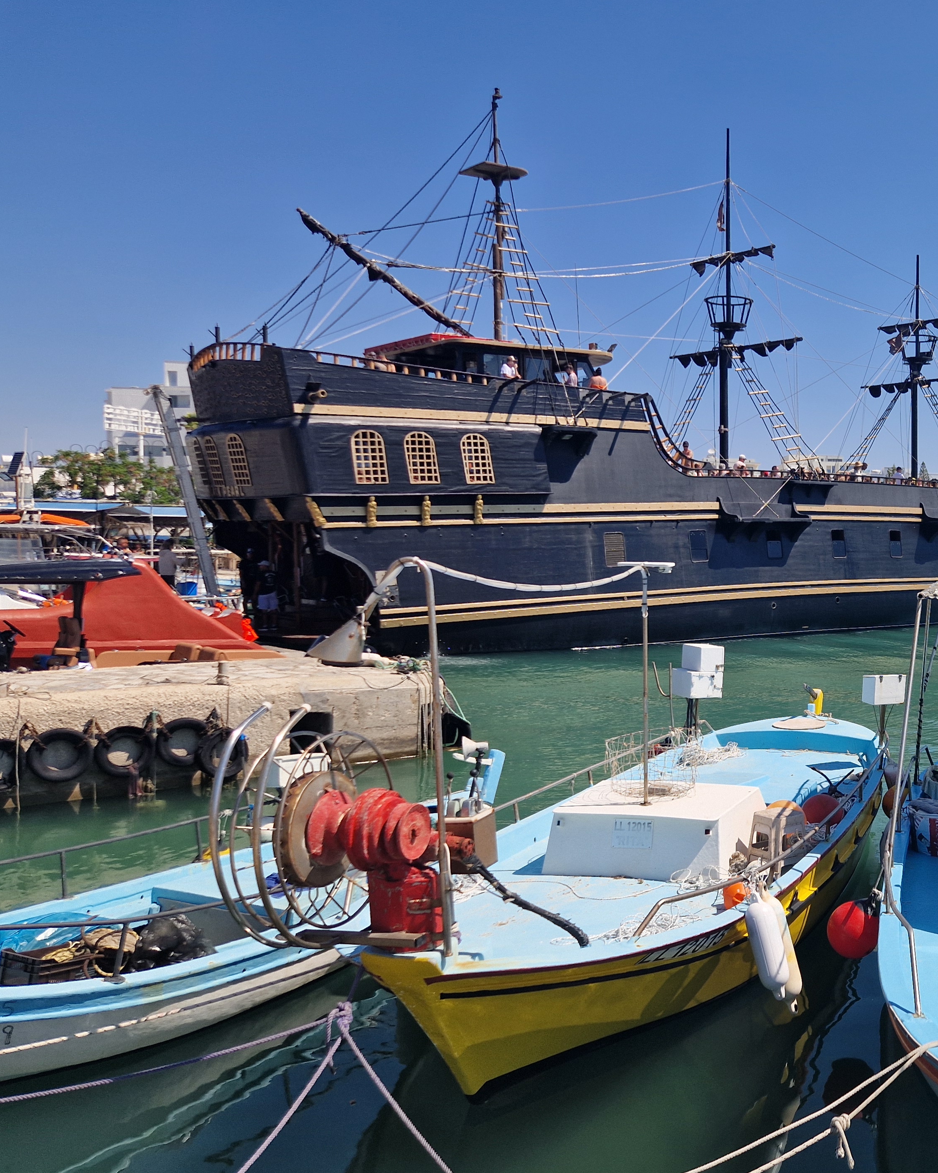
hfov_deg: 42.9
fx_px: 1110
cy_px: 580
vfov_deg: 55.7
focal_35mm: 32
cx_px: 799
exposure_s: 1/2408
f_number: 1.8
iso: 50
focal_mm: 5.4
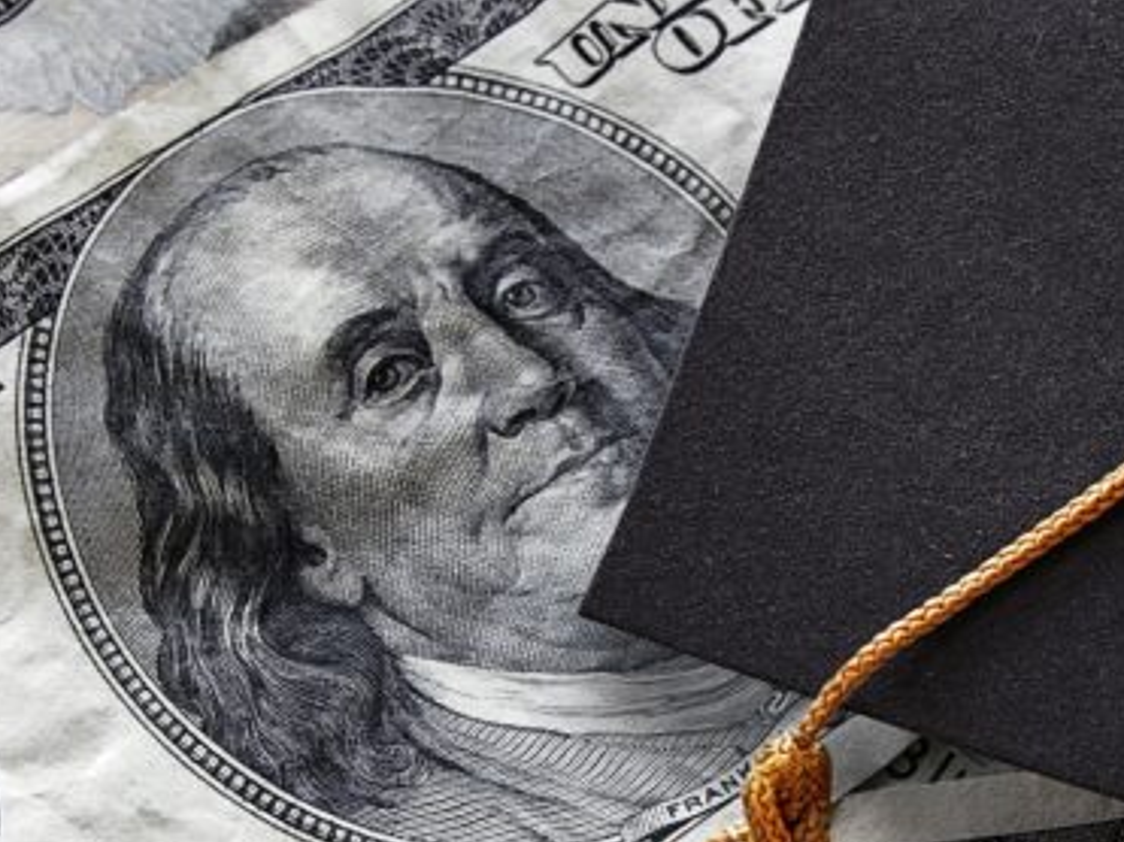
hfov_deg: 17.0
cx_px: 751
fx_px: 3743
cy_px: 589
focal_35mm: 115
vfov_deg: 12.8
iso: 200
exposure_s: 1/3.33
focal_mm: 29
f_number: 8
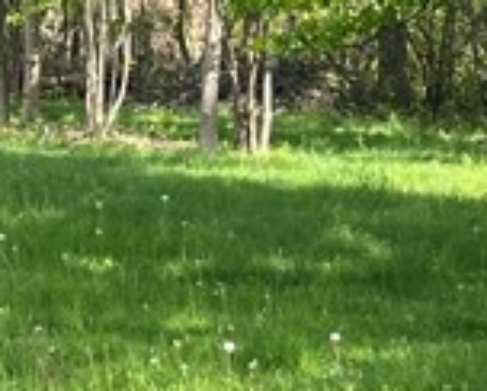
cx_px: -173
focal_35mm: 171
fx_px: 2468
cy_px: 64
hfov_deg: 11.0
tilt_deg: +0.3
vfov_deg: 9.0
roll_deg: -2.3
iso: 50
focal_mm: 5.1
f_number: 1.6
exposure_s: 1/787
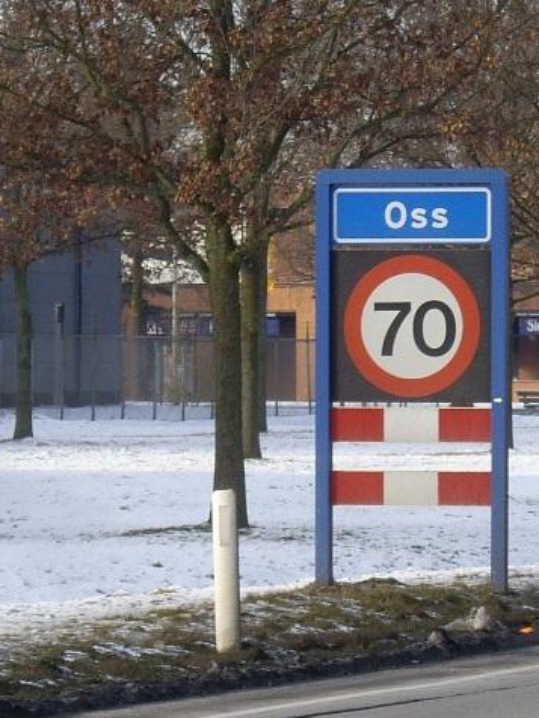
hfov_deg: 9.8
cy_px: 359
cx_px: 367
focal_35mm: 152
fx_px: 3156
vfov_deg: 13.0
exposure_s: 1/160
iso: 64
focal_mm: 23.7
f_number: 5.4
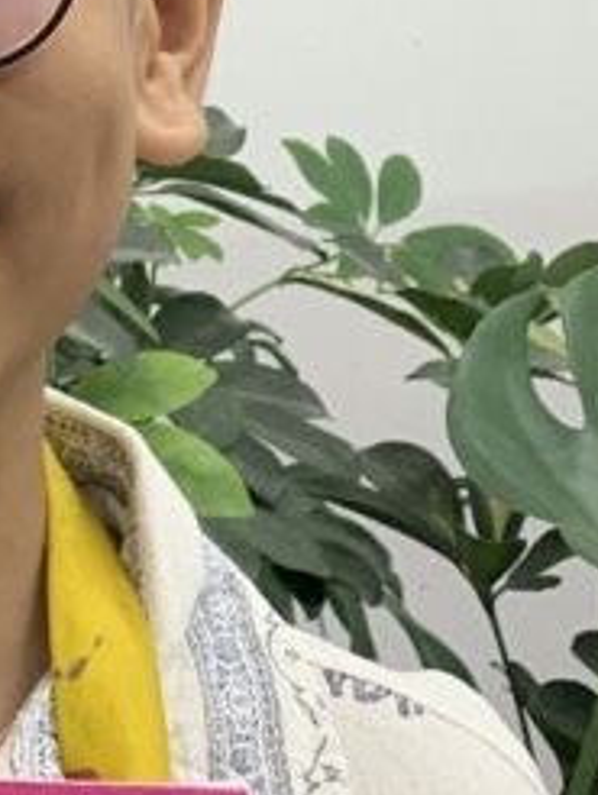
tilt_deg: -18.3
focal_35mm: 211
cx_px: -326
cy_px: 944
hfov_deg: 6.9
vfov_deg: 9.3
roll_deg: +0.7
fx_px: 4852
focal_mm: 6
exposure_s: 1/100
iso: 100
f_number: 2.4
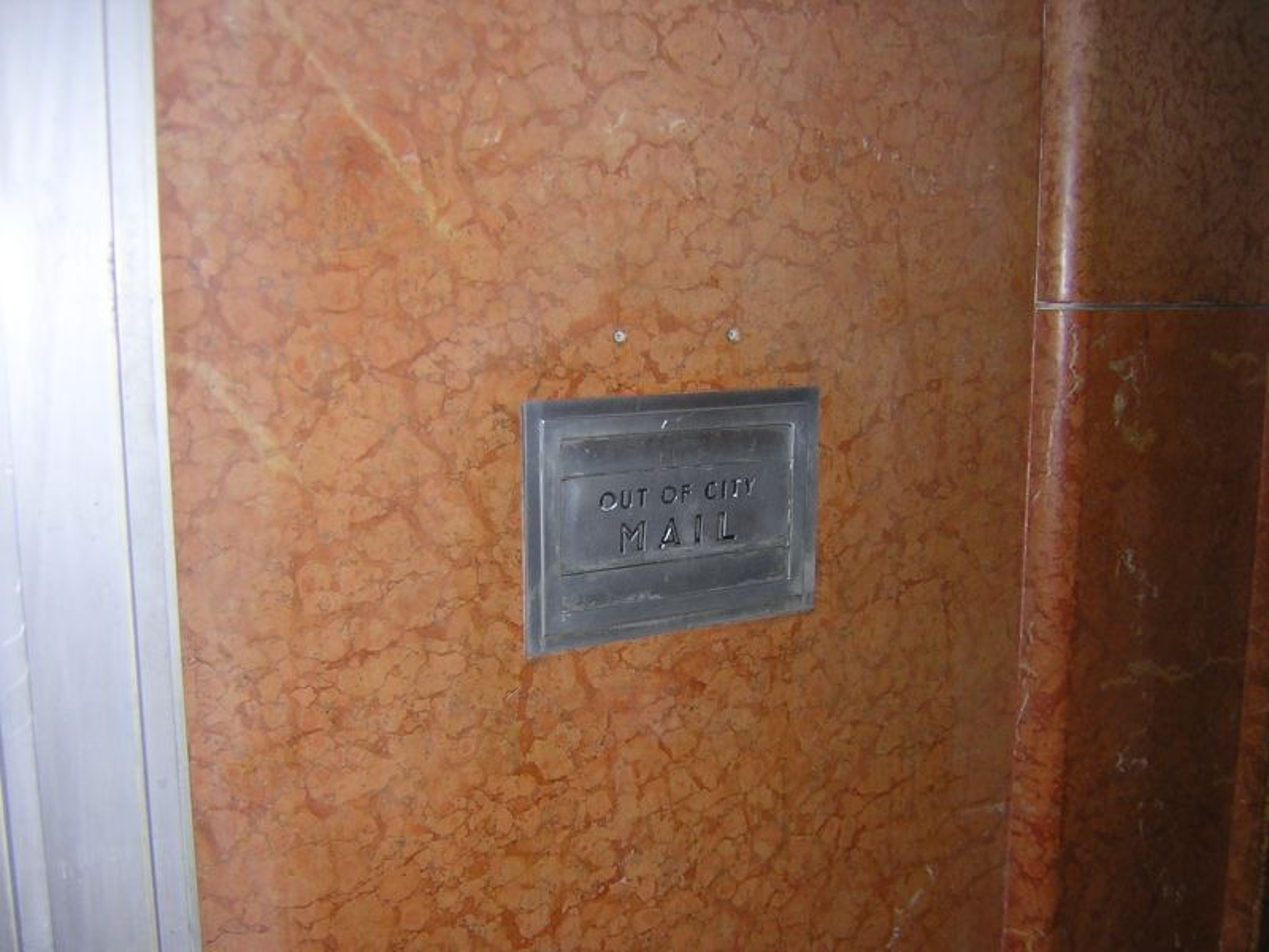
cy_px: 476
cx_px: 634
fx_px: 1320
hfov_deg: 51.4
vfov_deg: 39.7
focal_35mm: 36
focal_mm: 4.7
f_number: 2.6
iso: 133
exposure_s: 1/60.1
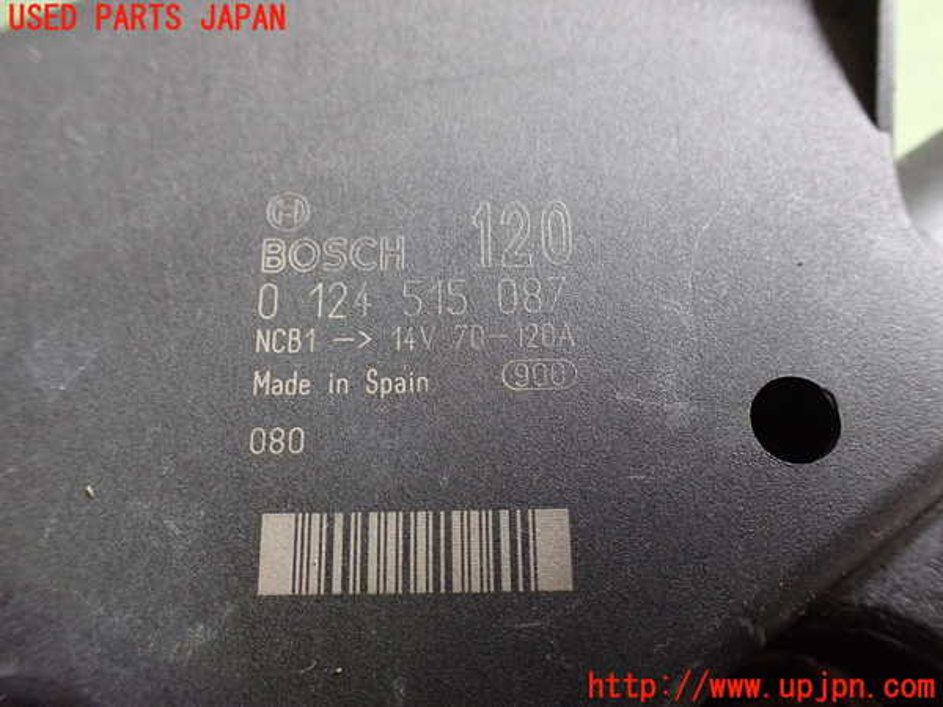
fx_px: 817
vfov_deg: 46.8
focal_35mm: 30
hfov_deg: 60.0
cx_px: 472
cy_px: 354
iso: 800
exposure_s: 1/80
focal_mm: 5.4
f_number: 2.3
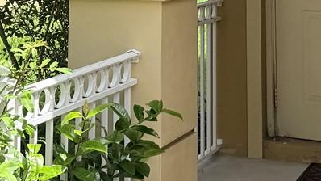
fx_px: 894
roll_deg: -0.3
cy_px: -160
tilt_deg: +6.2
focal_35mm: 105
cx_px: 126
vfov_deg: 10.7
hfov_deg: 20.3
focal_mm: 6.76
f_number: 1.78
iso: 80
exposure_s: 1/3279
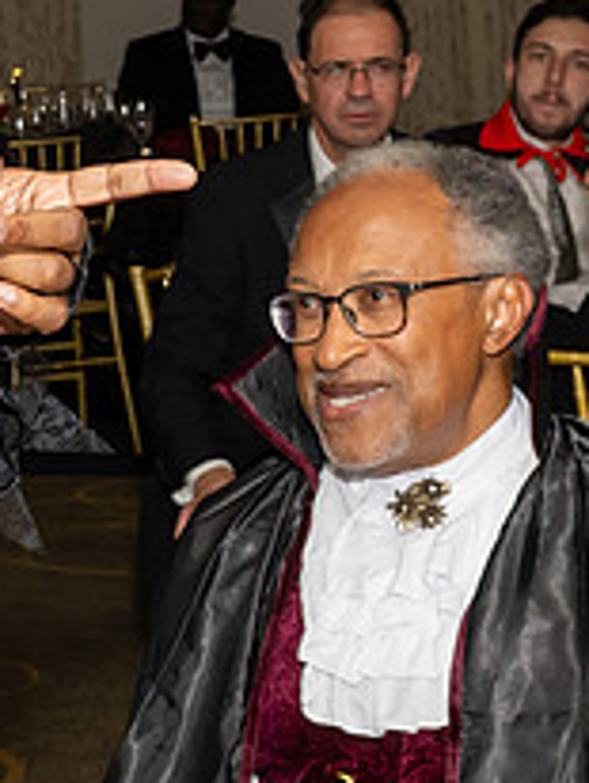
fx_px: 2966
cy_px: 202
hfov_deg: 10.7
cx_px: -429
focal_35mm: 131
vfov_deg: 15.0
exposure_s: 1/250
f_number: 7.1
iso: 800
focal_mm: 26
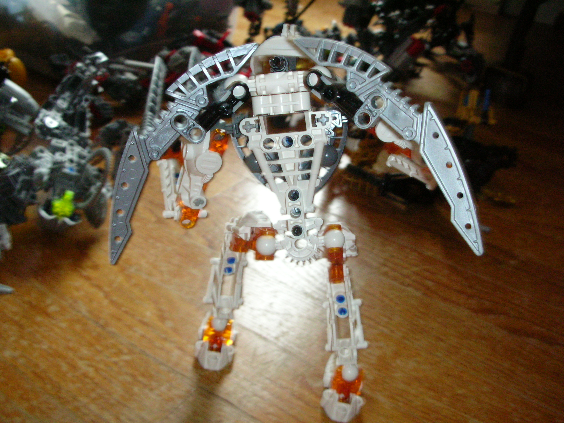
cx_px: 282
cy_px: 212
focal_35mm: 35
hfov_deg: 52.6
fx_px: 570
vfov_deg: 40.7
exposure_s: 1/1.2
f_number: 3
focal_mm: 5.8
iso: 200
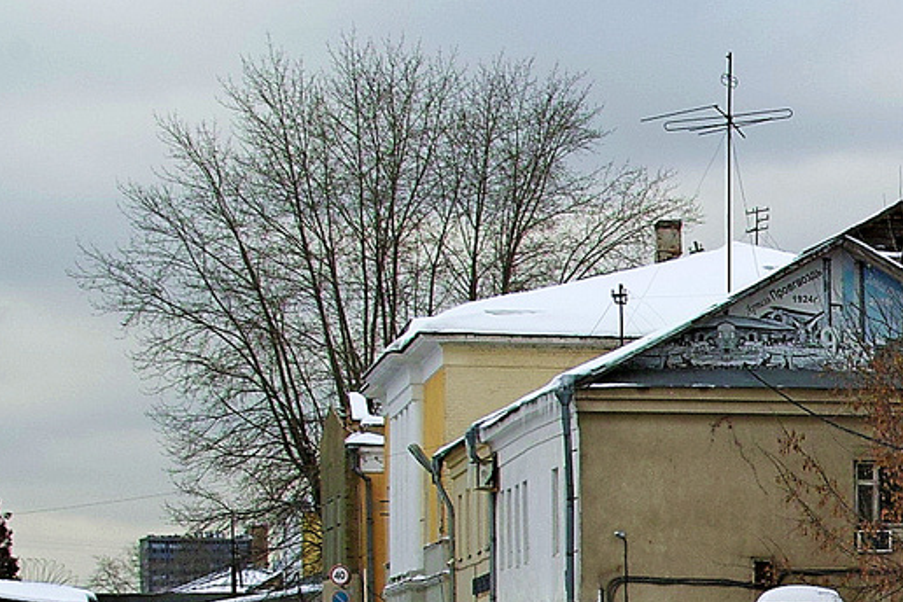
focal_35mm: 171
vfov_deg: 7.9
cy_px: 737
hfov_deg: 11.4
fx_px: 4289
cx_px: 1440
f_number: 9
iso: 100
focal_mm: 29
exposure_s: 1/125
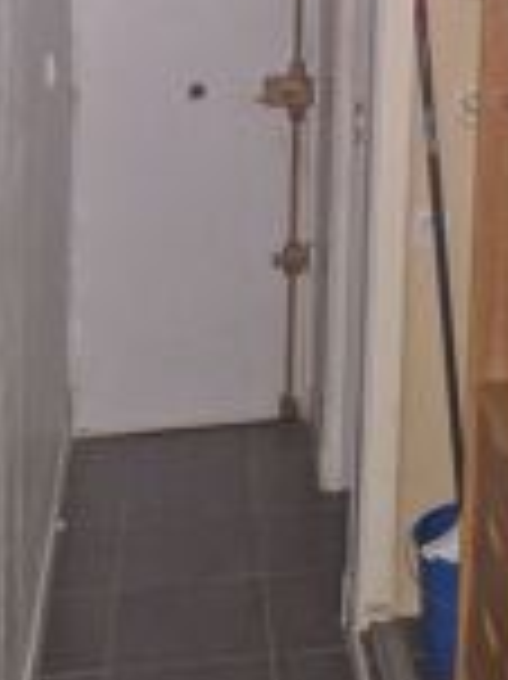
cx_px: 521
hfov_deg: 21.7
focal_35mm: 65
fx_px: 1274
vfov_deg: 28.9
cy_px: 92
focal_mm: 5.4
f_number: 1.8
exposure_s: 1/33
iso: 500
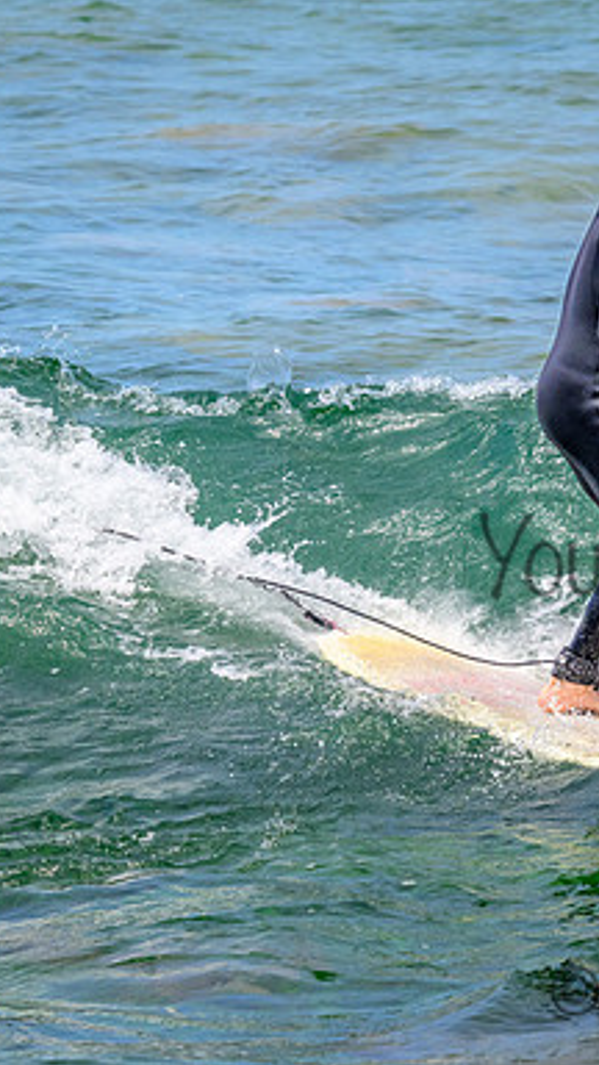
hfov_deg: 2.0
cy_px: 548
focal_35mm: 603
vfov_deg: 3.6
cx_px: 741
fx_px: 17027
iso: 2000
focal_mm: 370
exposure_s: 1/2000
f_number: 11
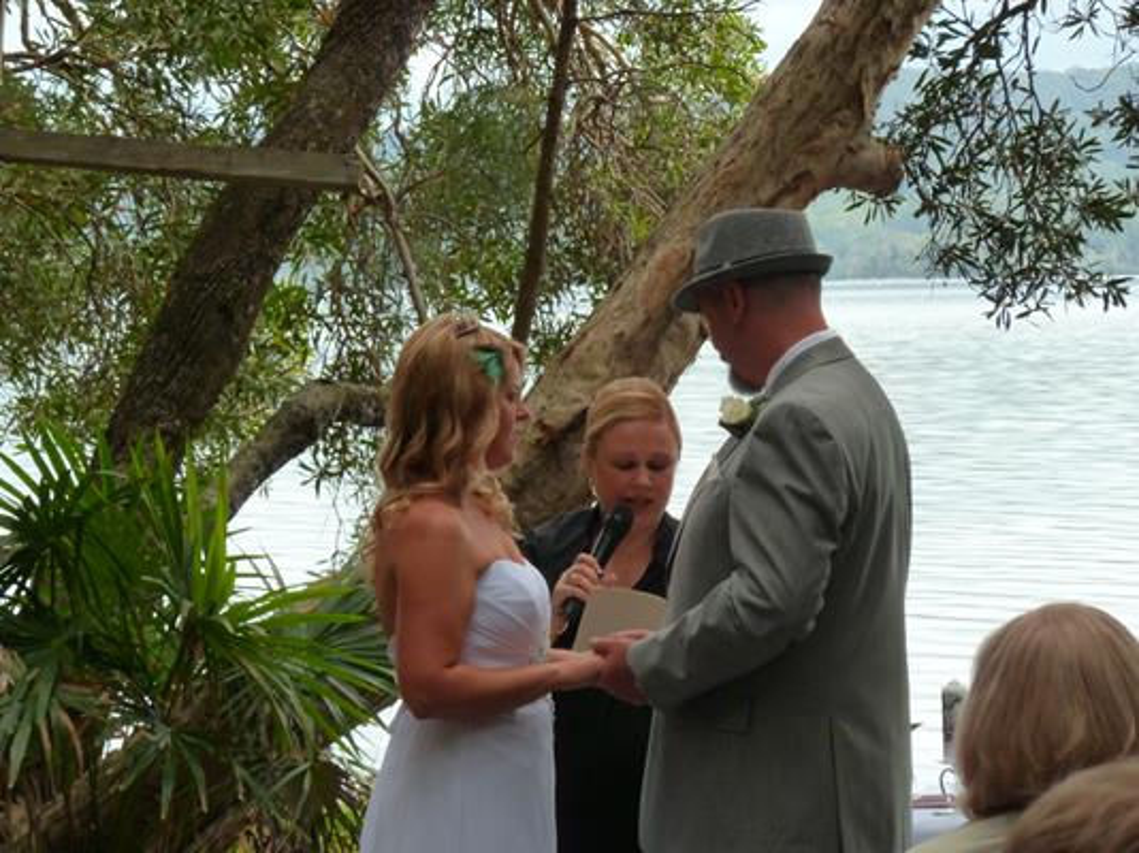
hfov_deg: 11.7
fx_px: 5558
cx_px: 570
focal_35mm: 169
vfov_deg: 8.8
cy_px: 426
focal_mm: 27.8
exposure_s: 1/250
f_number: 4.5
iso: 250
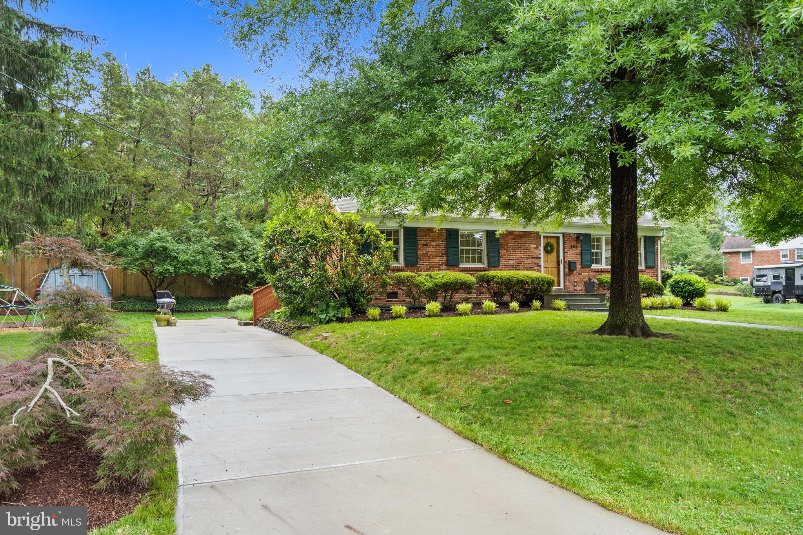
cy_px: 268
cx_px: 402
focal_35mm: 26
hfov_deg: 69.4
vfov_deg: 49.5
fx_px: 580
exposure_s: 1/100
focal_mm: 26
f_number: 4
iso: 200
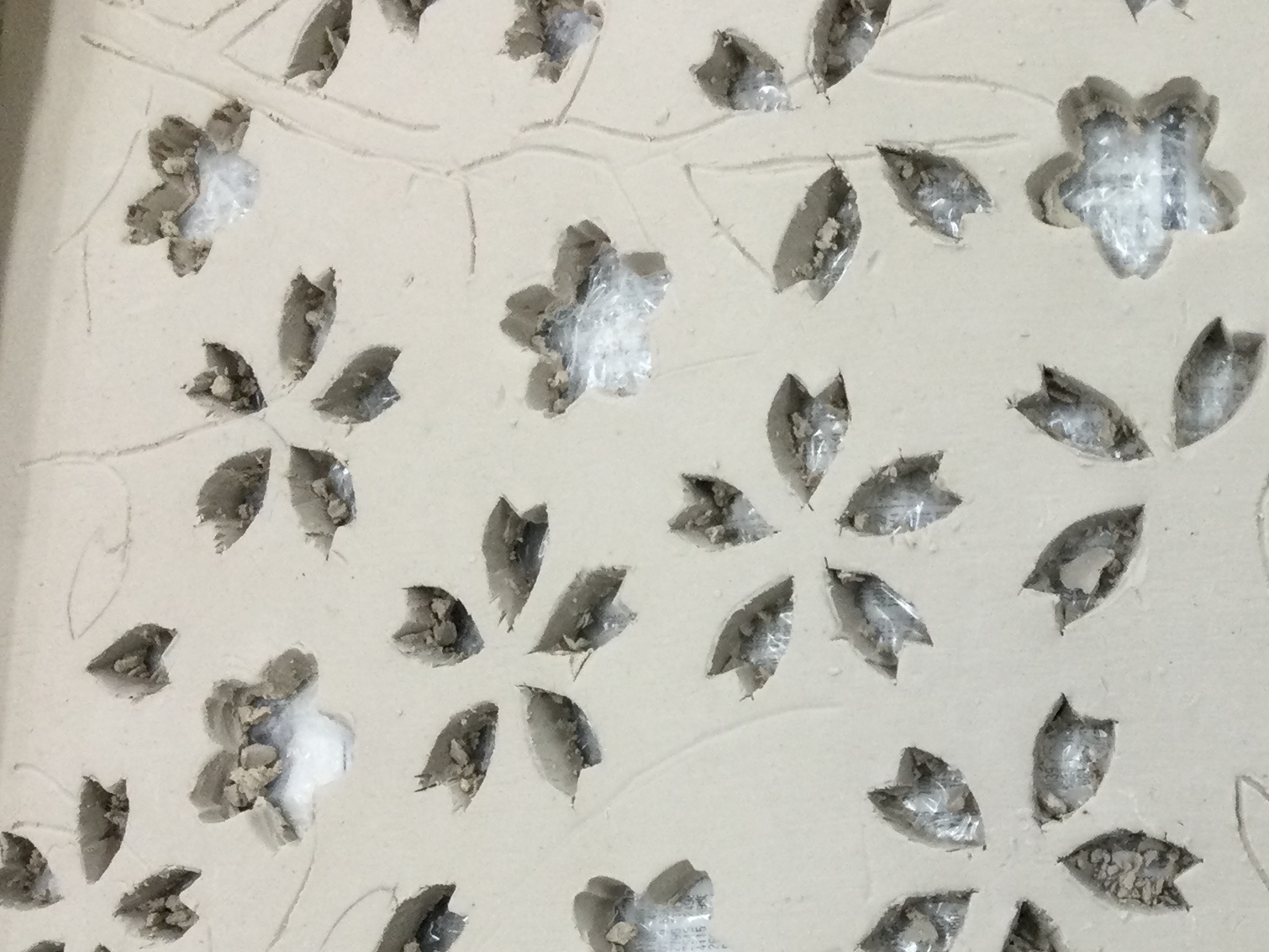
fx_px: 2457
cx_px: 1177
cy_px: 699
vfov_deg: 21.8
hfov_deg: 27.7
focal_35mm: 67
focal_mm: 3.3
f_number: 2.4
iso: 32
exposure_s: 1/33
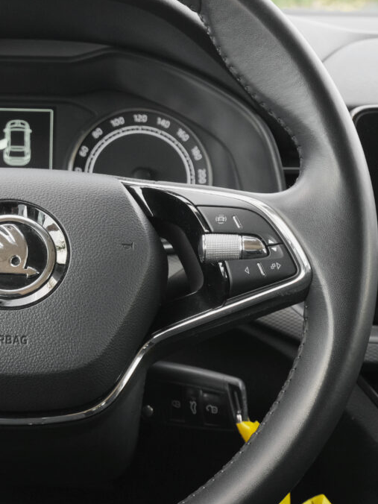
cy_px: 252
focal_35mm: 99
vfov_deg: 19.8
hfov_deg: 14.7
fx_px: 1441
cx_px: 12
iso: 2000
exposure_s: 1/80
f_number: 9
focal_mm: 45
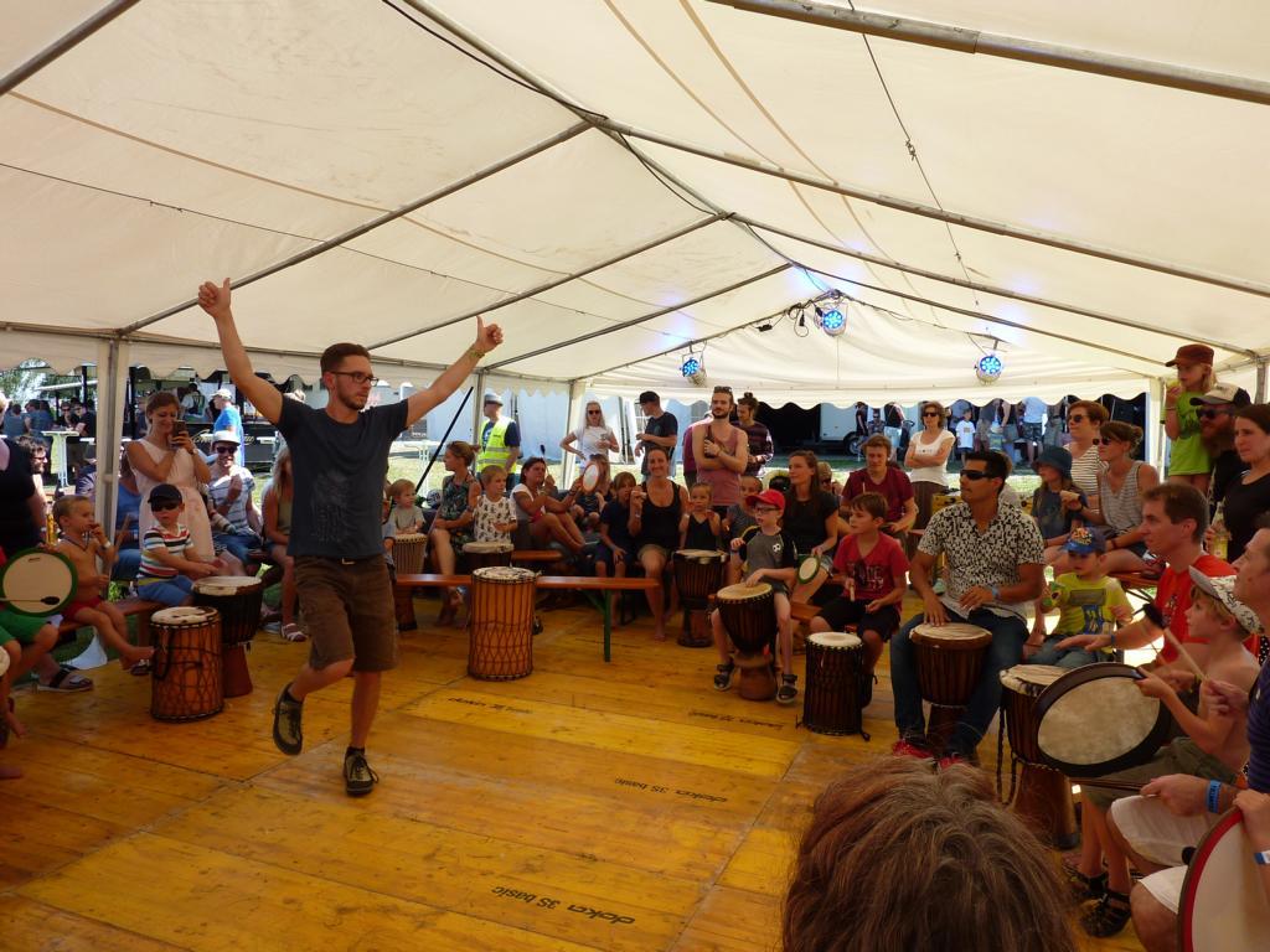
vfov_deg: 54.9
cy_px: 476
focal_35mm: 25
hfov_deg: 69.4
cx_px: 635
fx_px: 917
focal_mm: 4.1
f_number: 4
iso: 80
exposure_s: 1/200
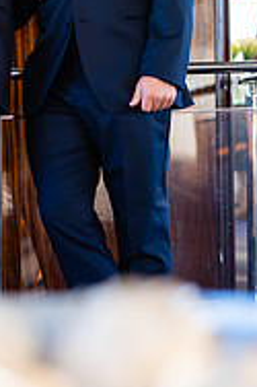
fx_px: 1287
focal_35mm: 120
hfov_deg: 11.2
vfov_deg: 17.0
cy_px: 107
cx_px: -39
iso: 160
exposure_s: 1/200
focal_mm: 50
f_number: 1.4
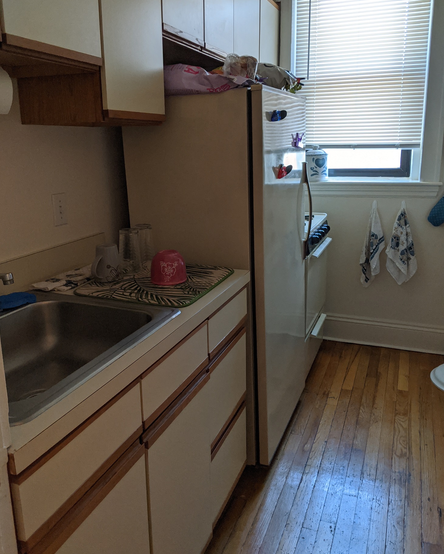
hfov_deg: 50.0
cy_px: 262
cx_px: 220
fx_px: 476
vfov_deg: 60.4
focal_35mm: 29
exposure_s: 1/120
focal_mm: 4.44
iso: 263
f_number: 1.8
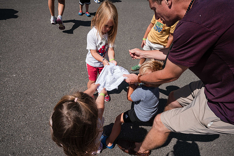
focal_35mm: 21
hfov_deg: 81.5
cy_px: 77
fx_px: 136
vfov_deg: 59.8
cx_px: 113
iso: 100
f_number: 8
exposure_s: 1/500
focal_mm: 20
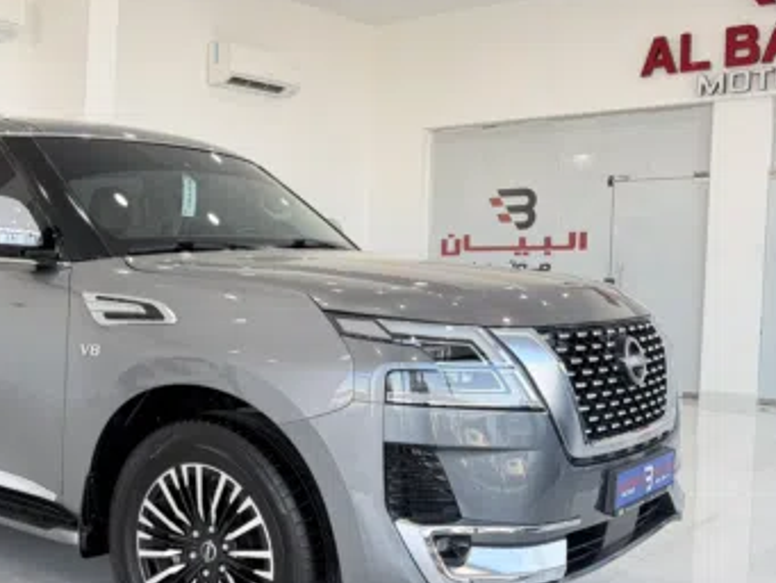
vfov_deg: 32.1
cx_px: 182
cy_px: 353
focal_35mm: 45
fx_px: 1009
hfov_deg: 40.7
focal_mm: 6.76
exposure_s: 1/169
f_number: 1.78
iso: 160
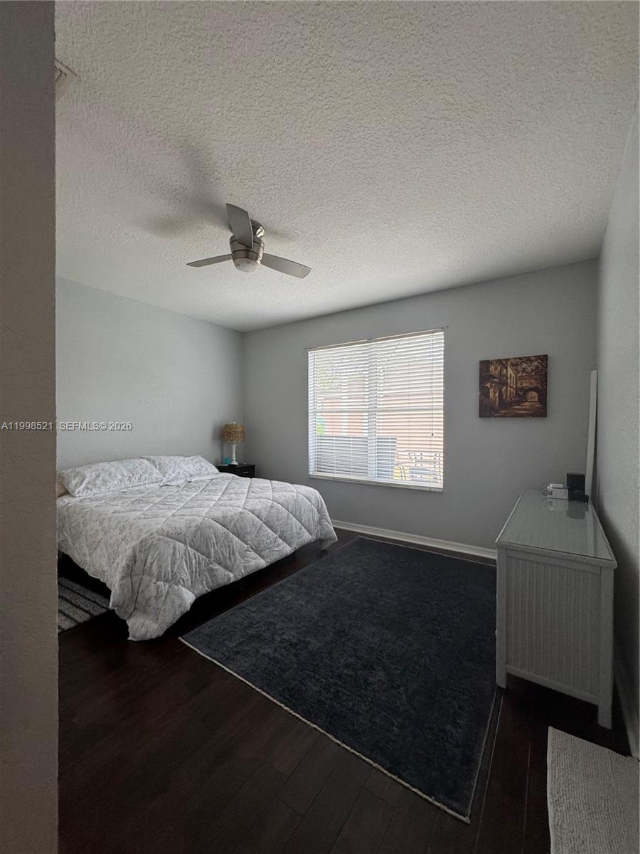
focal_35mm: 14
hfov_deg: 85.7
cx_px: 320
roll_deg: +0.6
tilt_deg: -0.3
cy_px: 427
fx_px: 345
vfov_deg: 102.1
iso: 320
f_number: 2.2
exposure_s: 1/120
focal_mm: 2.22
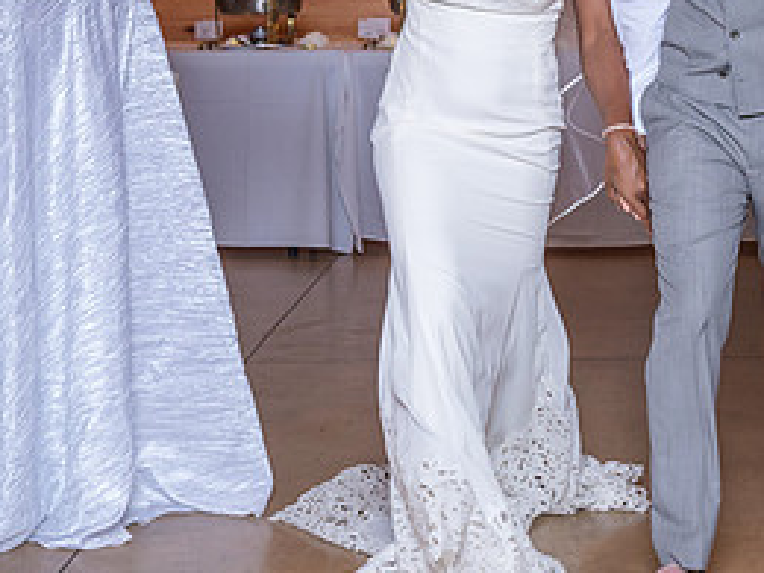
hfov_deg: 16.5
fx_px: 2604
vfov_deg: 12.5
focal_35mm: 118
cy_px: 107
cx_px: 679
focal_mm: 52
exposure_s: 1/200
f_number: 4.5
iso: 2000
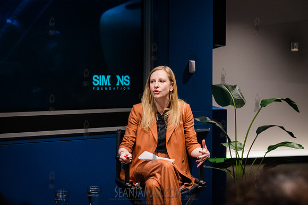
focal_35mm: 84
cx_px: 154
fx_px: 715
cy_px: 102
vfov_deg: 16.3
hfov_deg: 24.3
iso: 8000
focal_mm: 83
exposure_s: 1/160
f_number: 4
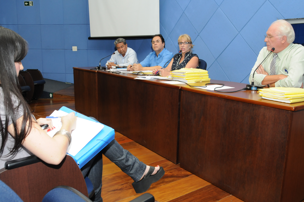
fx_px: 266
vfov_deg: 41.6
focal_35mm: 32
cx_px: 152
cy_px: 101
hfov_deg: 59.6
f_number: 7.1
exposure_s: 1/60
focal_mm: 21
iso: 800
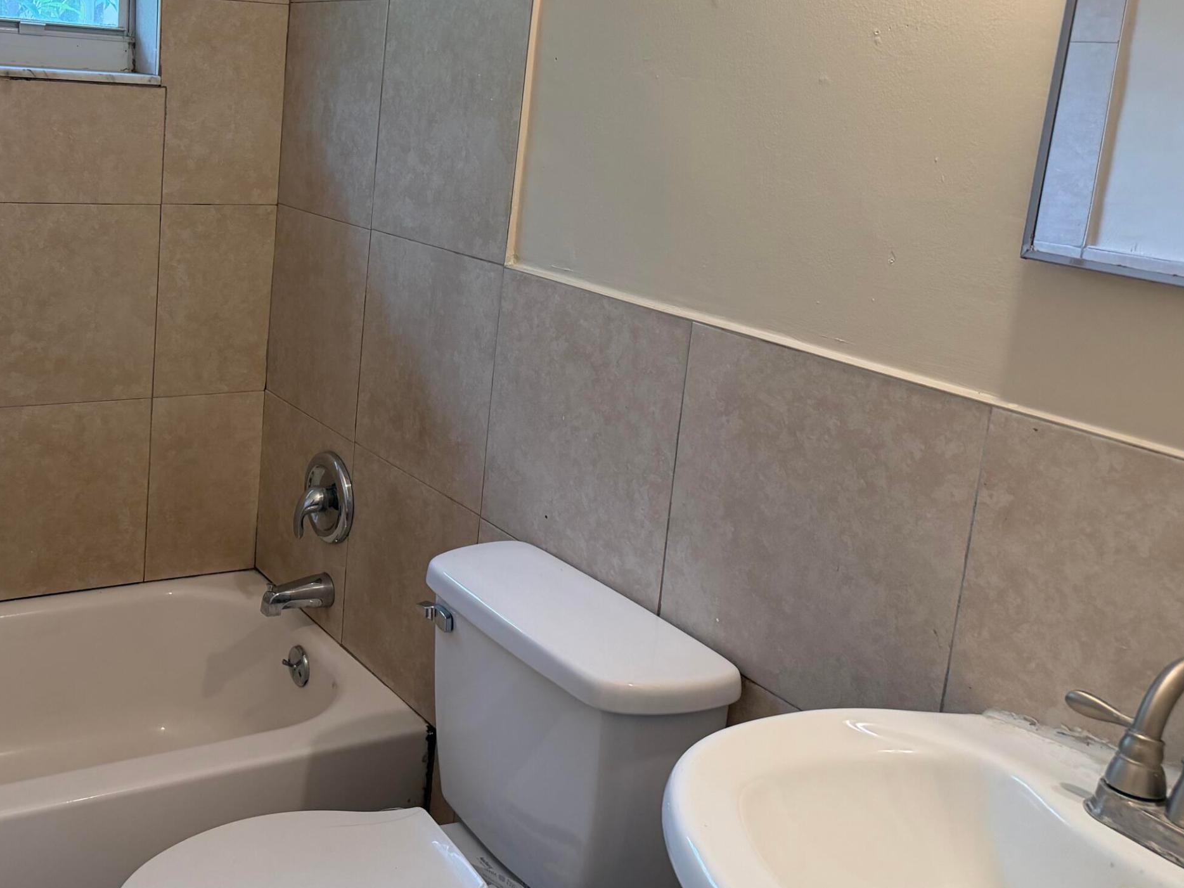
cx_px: 280
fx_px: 1266
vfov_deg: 38.3
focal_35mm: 37
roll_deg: -3.8
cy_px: 309
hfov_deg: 48.0
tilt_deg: -11.2
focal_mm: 6.76
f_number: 1.78
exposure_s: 1/120
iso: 200
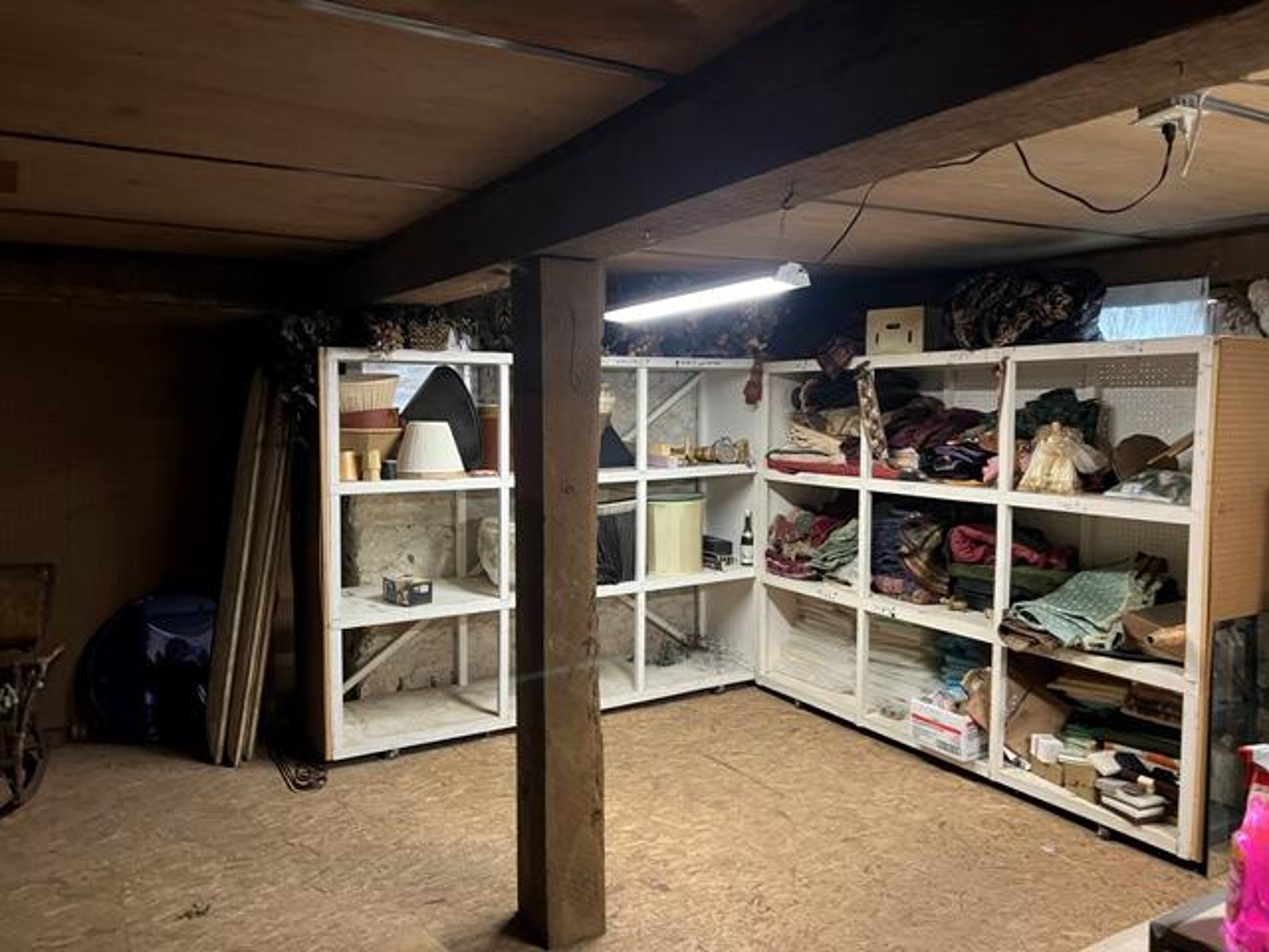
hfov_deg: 67.3
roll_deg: +0.8
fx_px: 953
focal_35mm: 26
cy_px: 476
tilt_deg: -4.8
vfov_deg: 53.1
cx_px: 634
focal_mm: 5.7
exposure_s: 1/40
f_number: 1.5
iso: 500
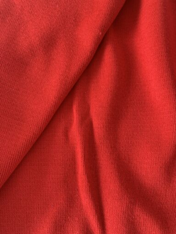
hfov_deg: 53.1
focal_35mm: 26
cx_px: 88
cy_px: 117
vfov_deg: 67.3
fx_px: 176
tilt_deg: -80.1
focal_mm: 4.25
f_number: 1.8
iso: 250
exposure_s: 1/60
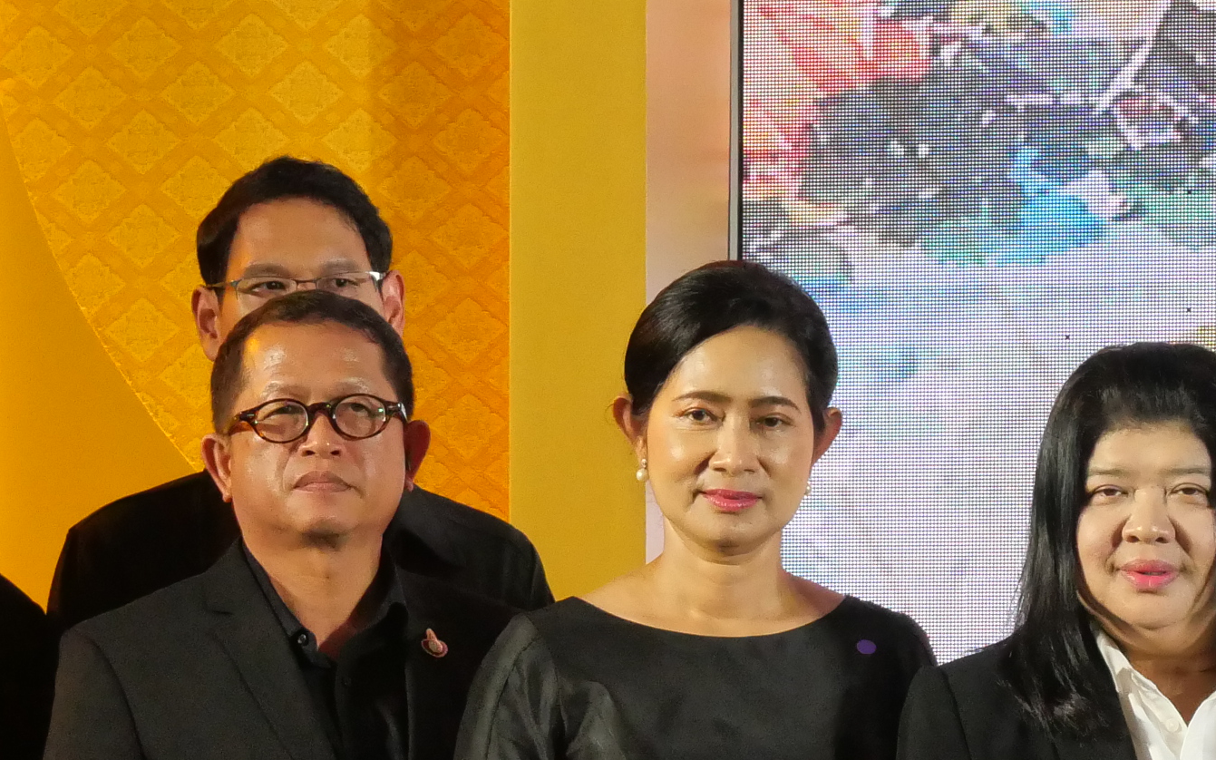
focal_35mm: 350
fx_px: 11598
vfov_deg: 3.7
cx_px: 550
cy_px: 701
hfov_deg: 6.0
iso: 2500
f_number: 8
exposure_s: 1/200
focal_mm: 60
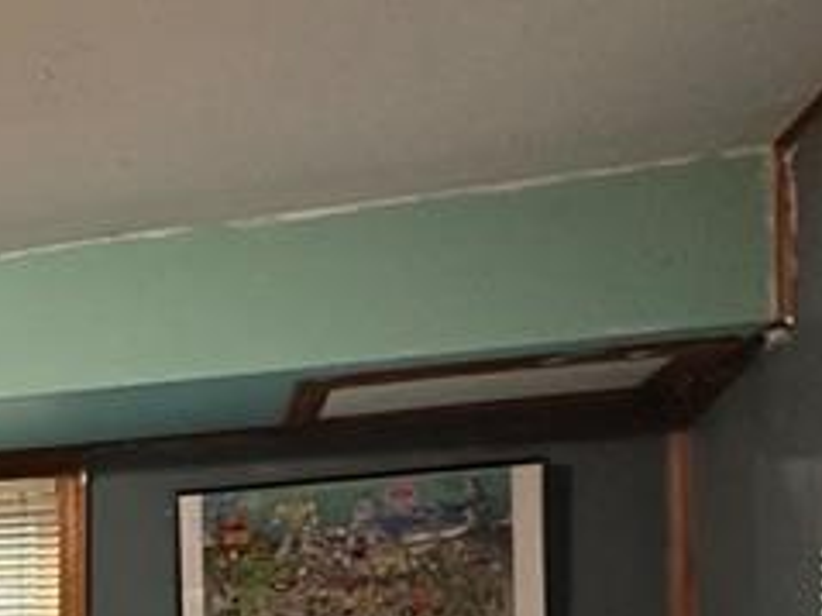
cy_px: 740
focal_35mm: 60
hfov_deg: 24.0
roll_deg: -0.1
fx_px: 1424
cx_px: -468
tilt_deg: +2.0
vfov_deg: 22.5
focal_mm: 2.22
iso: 250
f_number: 2.2
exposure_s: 1/60
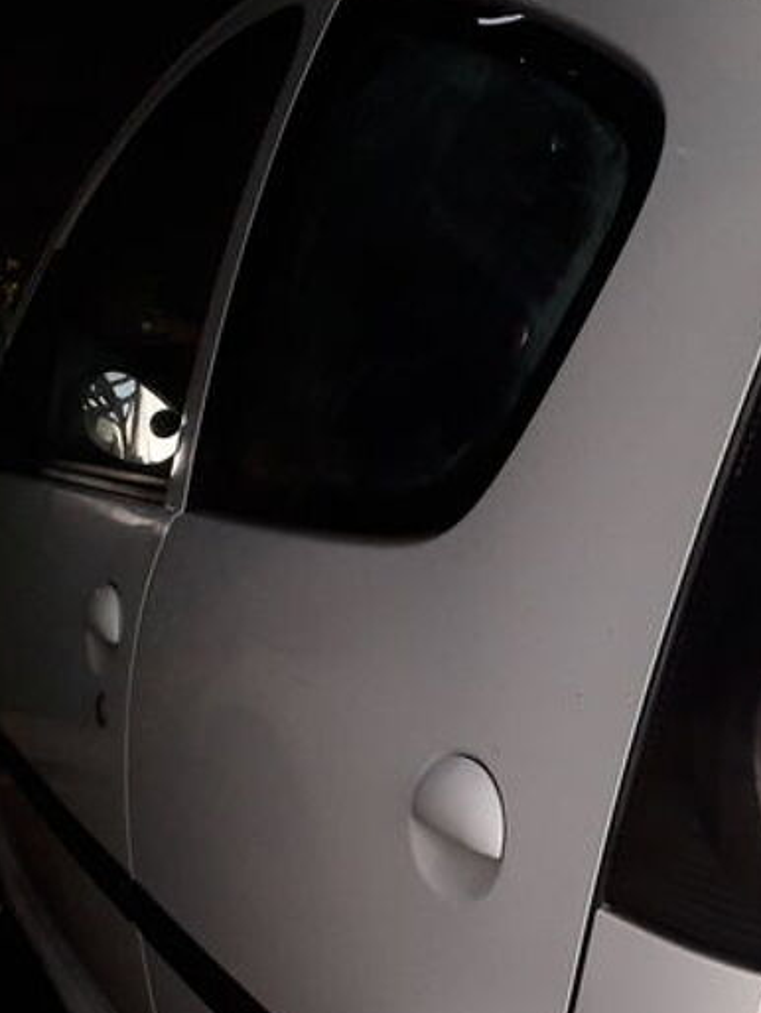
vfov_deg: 25.9
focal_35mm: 70
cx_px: 686
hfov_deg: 20.6
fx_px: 2050
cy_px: 1079
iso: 160
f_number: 1.9
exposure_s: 1/33
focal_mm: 3.6
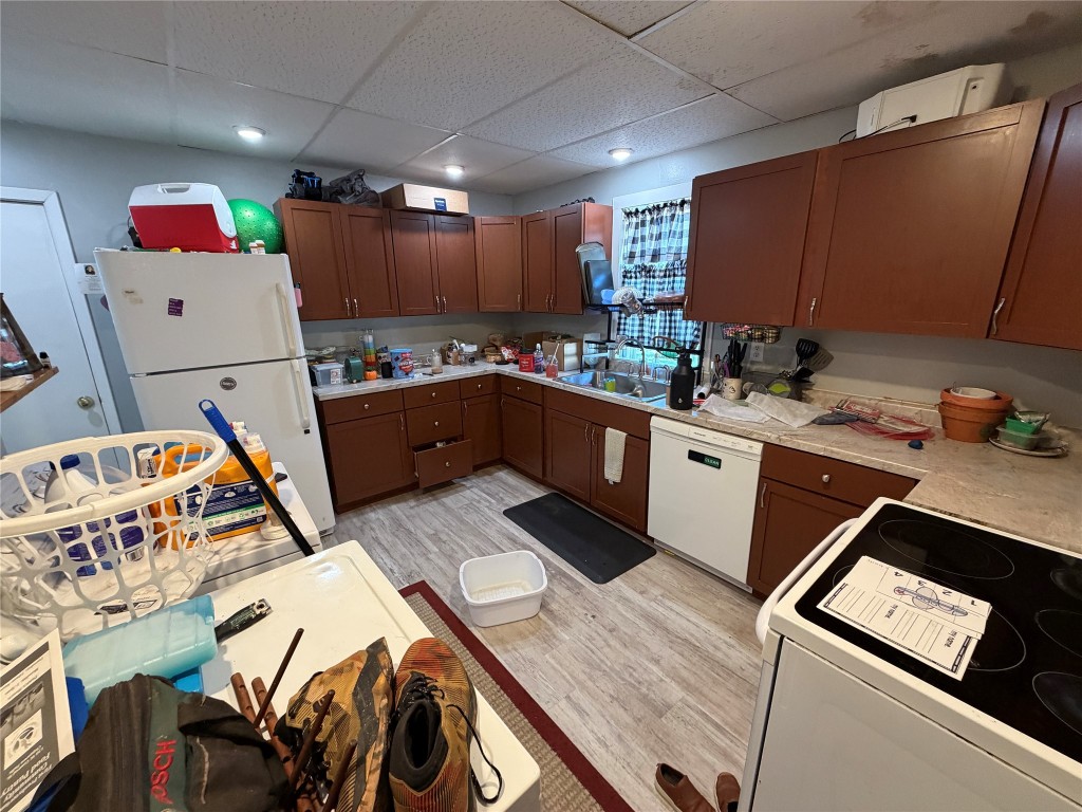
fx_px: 438
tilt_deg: -14.5
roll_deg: +1.0
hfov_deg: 102.1
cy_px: 406
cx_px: 541
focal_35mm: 14
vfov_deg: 85.7
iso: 320
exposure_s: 1/60
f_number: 2.2
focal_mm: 2.22
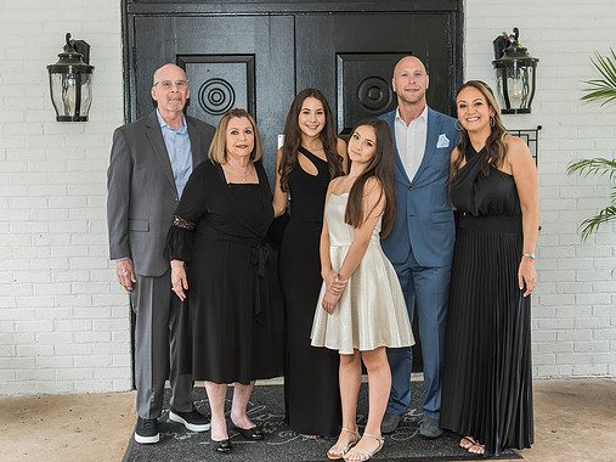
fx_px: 872
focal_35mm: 49
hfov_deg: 38.9
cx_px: 293
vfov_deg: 29.6
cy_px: 206
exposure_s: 1/125
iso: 640
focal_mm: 40
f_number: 4.5
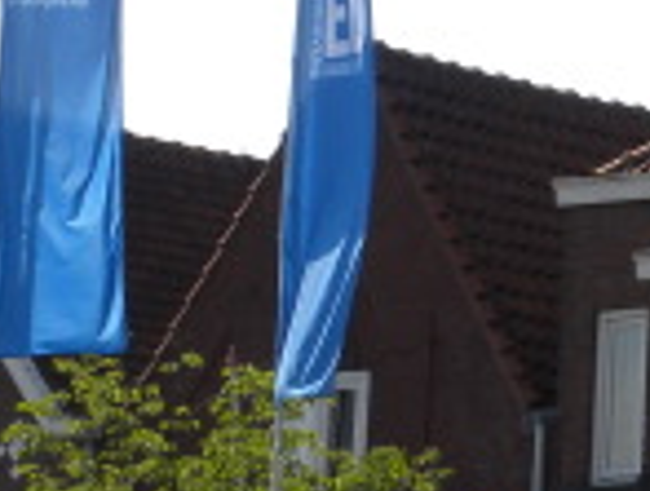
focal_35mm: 369
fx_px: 6946
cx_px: 1123
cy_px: 239
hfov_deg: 5.3
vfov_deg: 4.0
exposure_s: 1/278
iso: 64
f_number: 6.3
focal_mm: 15.1
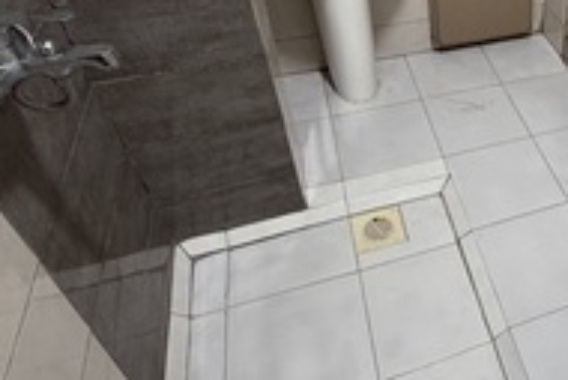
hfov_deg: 46.2
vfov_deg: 36.8
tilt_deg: -36.9
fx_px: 553
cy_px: 85
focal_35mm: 35
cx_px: 561
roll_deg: -5.4
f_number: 2.2
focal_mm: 2.22
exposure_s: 1/50
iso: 200
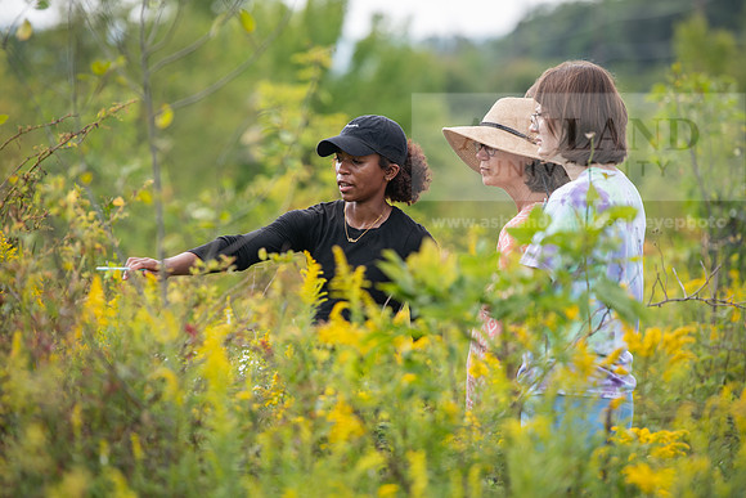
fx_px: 3834
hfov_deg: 11.1
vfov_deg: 7.4
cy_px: 249
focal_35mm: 185
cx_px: 373
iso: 100
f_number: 3.5
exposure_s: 1/320
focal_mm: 185
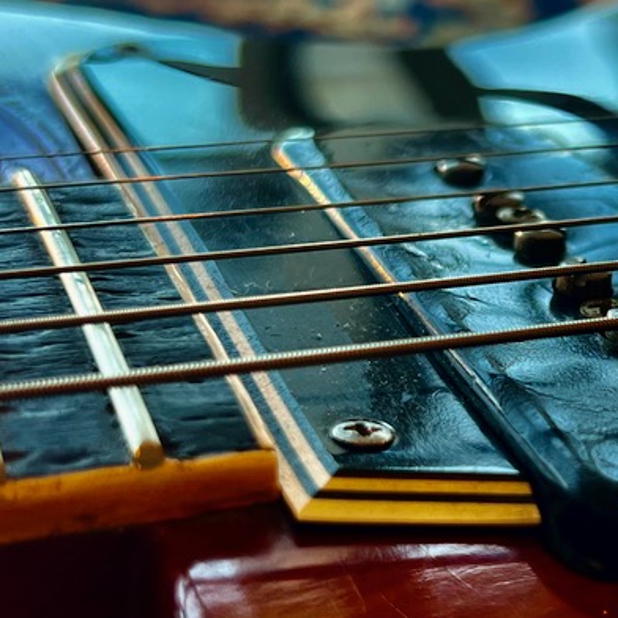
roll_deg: -2.9
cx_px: 503
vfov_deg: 23.1
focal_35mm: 75
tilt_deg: -25.4
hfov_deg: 22.7
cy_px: 337
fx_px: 1515
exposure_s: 1/272
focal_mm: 5.7
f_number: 1.5
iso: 50
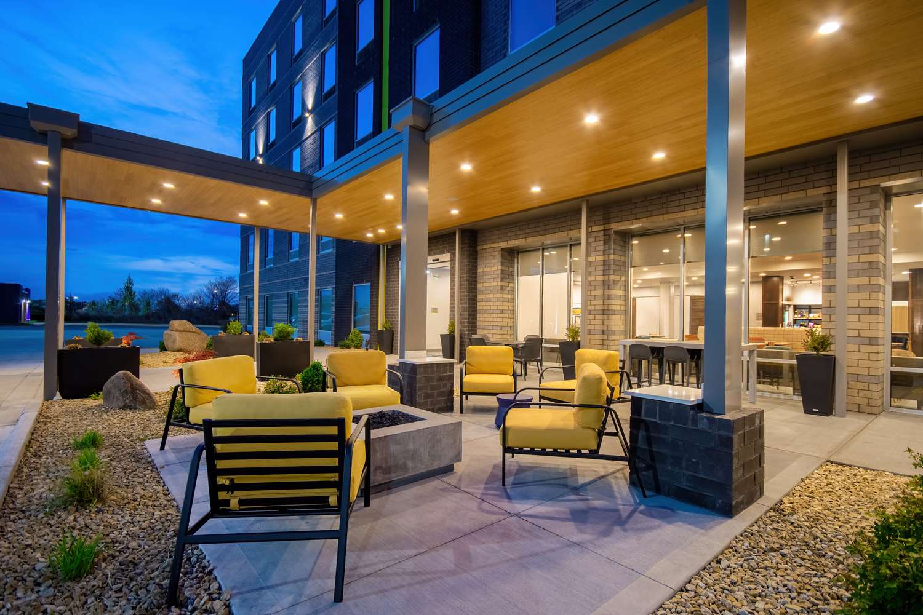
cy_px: 308
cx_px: 462
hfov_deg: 90.0
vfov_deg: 67.4
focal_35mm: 18
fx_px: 461
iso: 250
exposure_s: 1/60
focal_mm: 12
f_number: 7.1
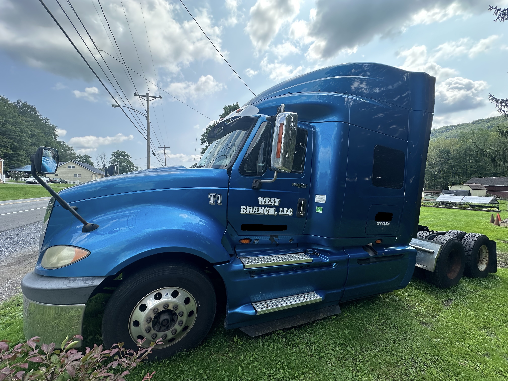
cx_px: 254
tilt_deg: -2.8
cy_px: 190
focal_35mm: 14
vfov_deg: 85.7
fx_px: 205
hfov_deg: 102.1
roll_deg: +0.8
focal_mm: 2.22
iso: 40
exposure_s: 1/651
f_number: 2.2
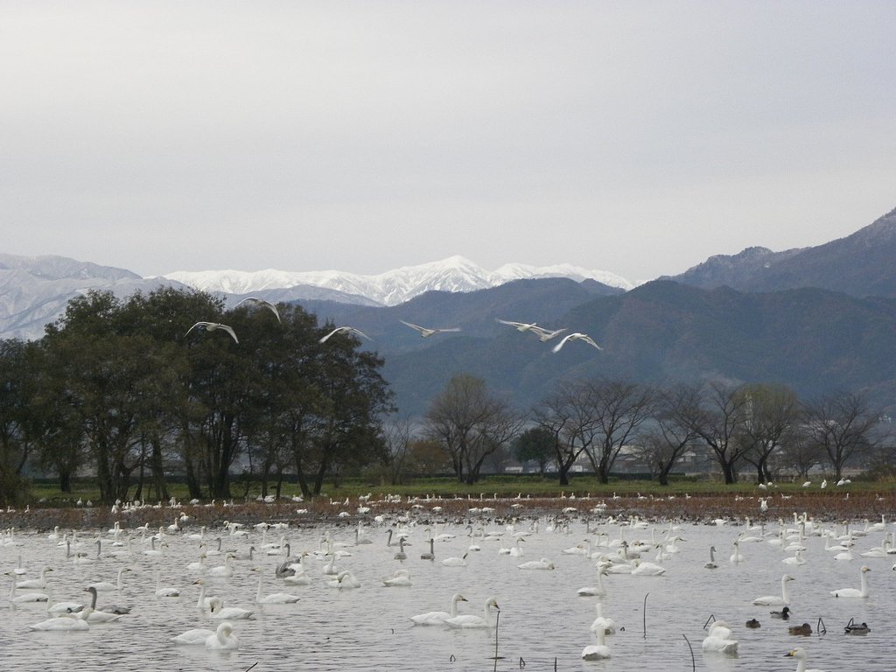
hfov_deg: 12.2
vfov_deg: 9.2
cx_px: 448
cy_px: 336
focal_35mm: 162
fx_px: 4193
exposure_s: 1/87.5
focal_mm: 28.8
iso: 213
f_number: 4.5
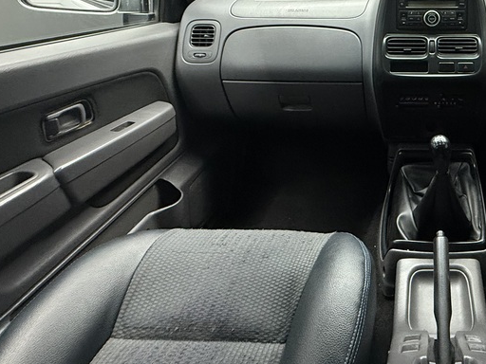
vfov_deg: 44.7
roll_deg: -0.5
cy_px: 29
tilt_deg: -9.6
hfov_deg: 56.4
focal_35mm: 28
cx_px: 421
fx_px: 393
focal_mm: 2.22
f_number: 2.2
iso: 500
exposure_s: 1/50
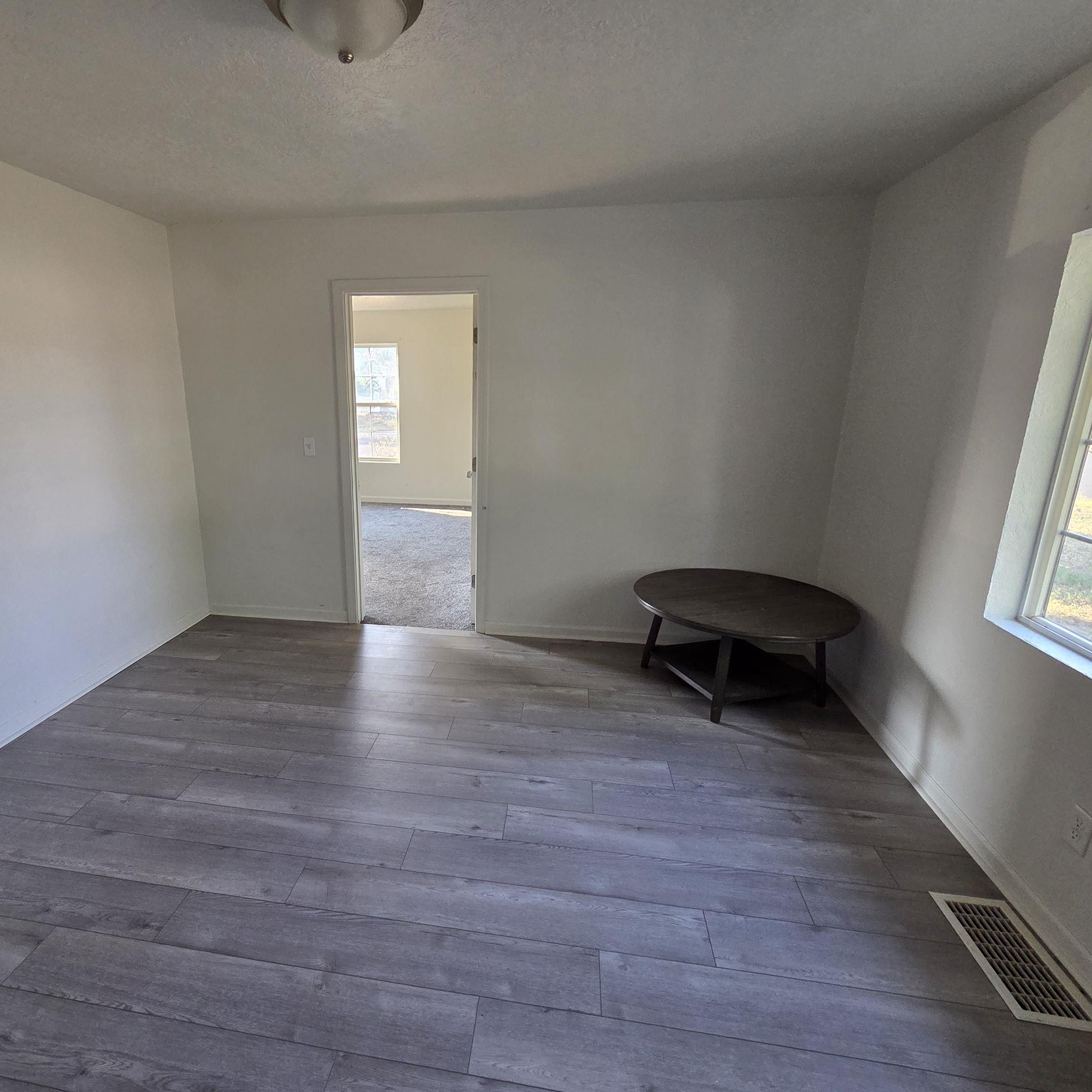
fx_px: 571
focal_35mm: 16
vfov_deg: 87.4
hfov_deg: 86.5
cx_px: 447
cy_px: 554
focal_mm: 2.2
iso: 200
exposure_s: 1/120
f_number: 2.2
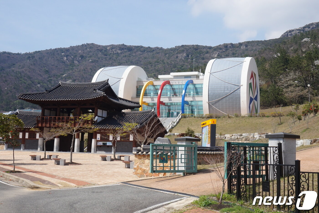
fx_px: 425
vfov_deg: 28.0
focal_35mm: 48
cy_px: 106
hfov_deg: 41.1
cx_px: 160
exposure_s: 1/100
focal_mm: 32
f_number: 14
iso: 100
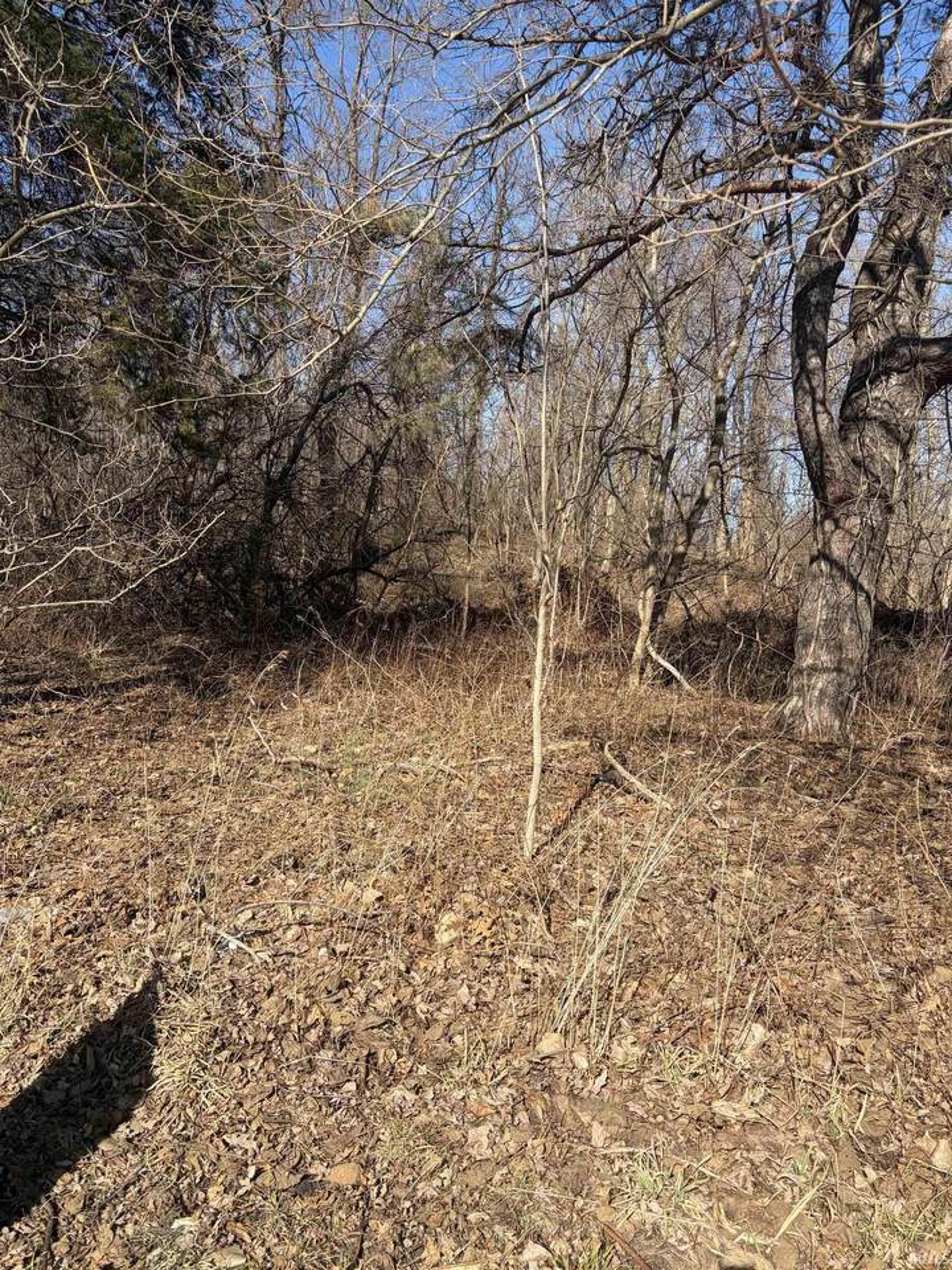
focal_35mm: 26
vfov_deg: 67.3
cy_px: 635
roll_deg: -2.2
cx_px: 476
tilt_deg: -2.5
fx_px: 953
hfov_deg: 53.1
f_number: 1.6
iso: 50
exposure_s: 1/2075
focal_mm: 5.96
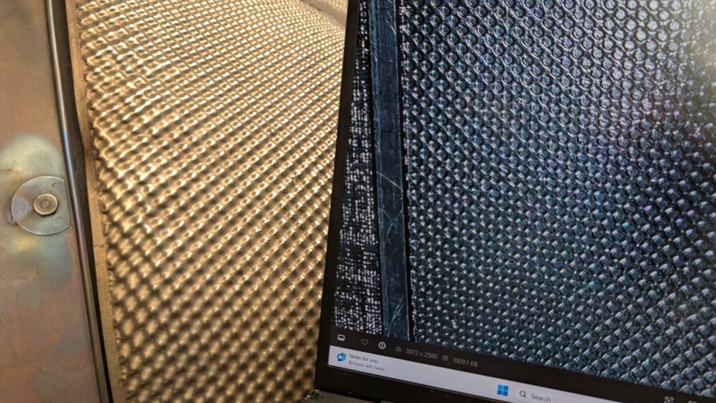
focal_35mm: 27
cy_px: 176
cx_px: 368
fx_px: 513
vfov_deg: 42.8
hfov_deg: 69.8
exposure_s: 1/355
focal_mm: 6.9
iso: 263
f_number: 1.68
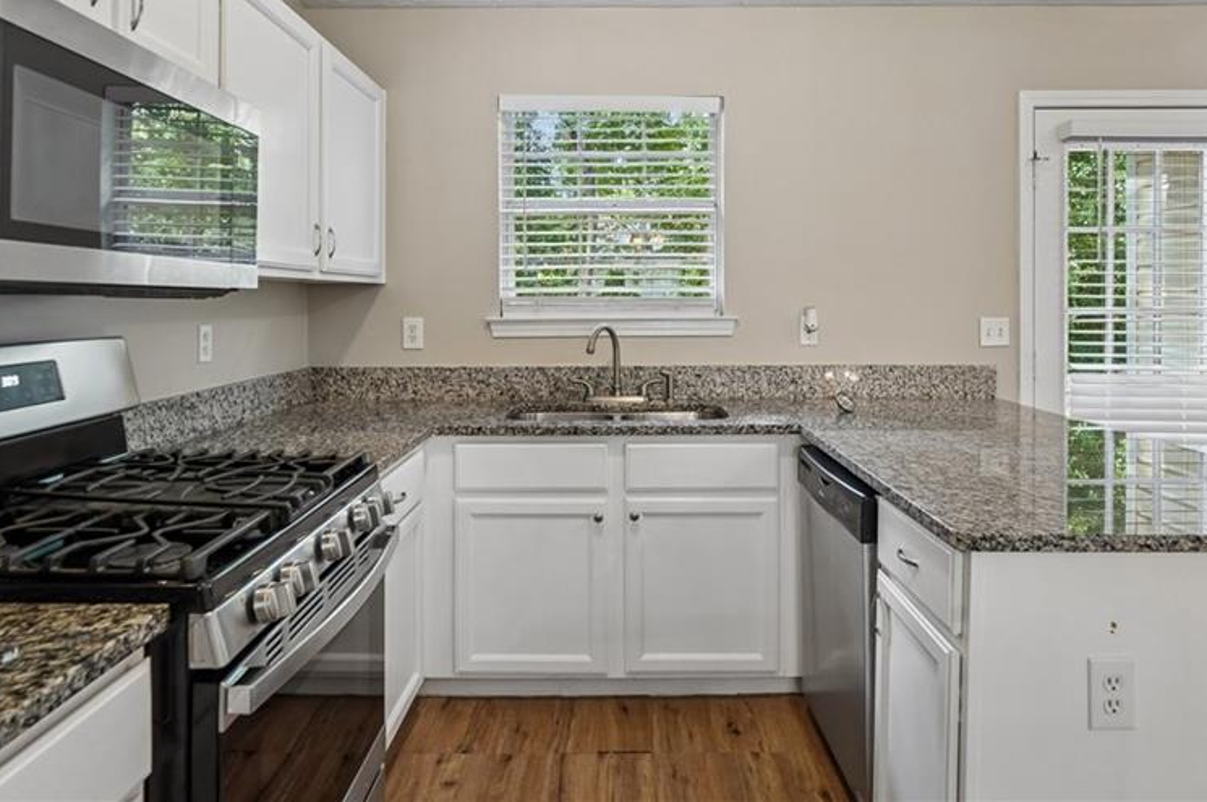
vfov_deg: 55.6
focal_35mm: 22
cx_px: 608
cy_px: 252
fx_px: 737
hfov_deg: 78.6
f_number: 8
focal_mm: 16
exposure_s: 1/6
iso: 400
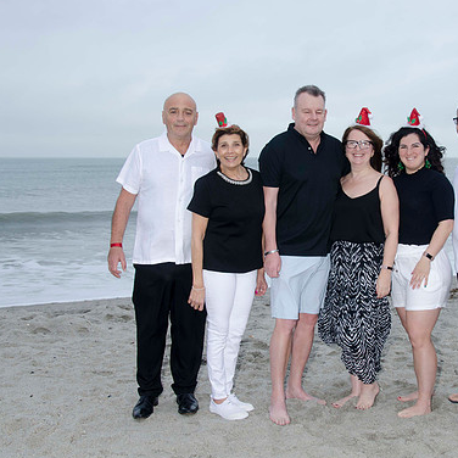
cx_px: 319
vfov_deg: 33.4
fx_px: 763
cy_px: 230
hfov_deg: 33.0
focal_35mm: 51
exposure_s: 1/80
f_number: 7.1
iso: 100
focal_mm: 26
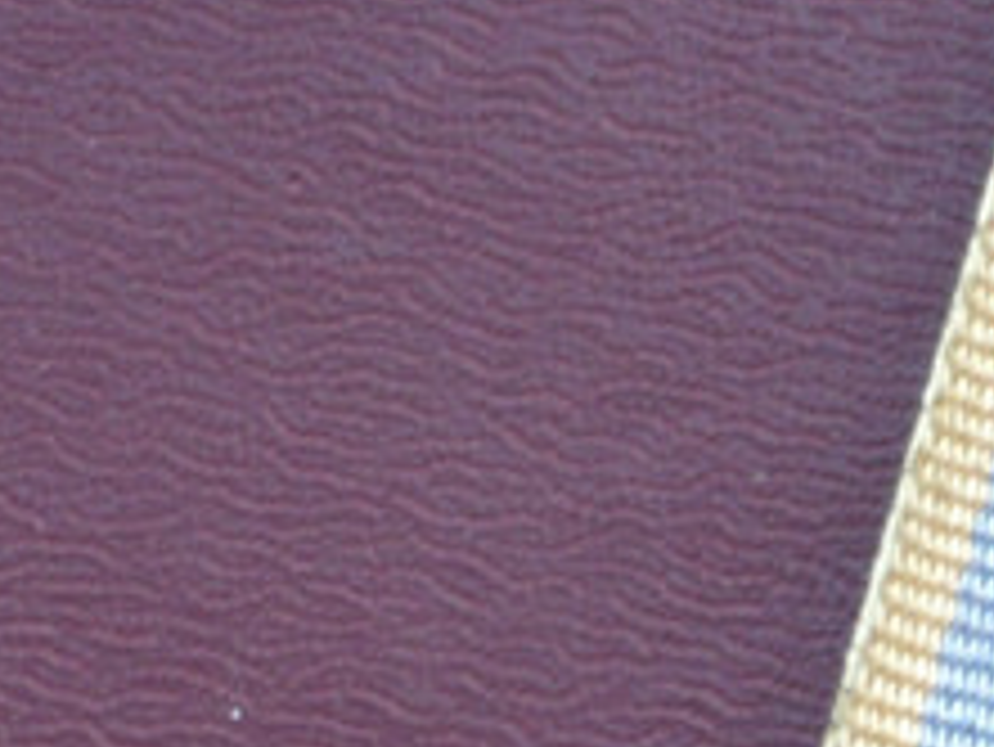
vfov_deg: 8.5
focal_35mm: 169
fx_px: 4855
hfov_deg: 11.3
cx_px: 1446
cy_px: 1336
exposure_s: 1/40
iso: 100
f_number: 2.8
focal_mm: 5.8
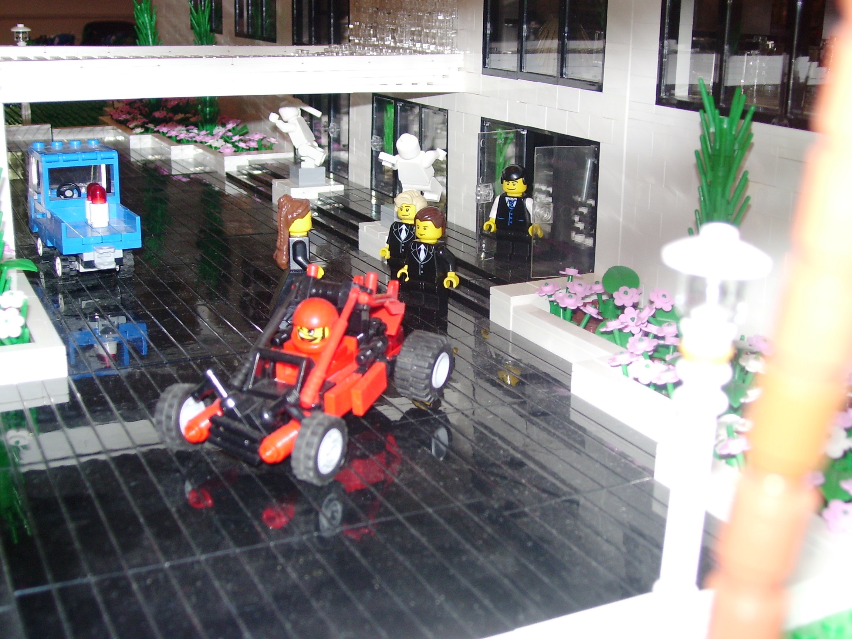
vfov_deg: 32.2
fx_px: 1108
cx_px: 426
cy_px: 320
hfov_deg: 42.1
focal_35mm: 45
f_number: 3
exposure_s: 1/60
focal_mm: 7.6
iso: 80
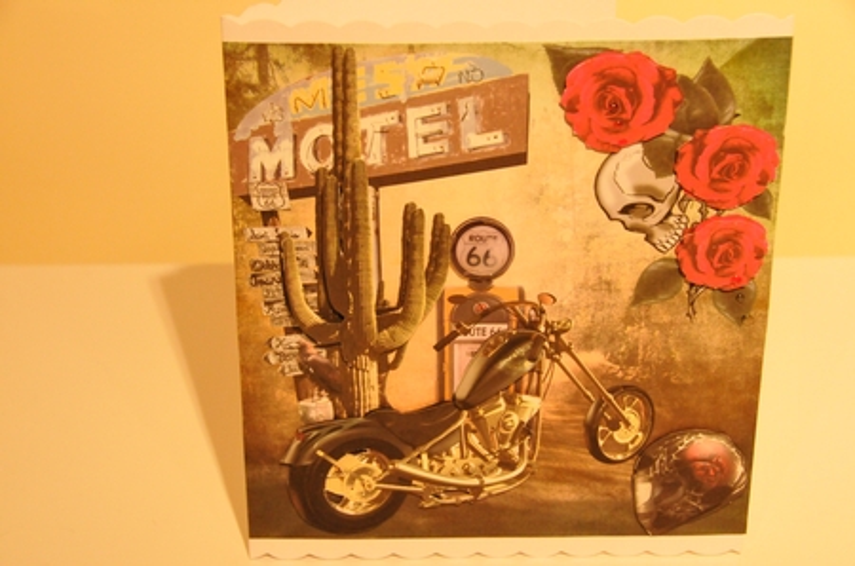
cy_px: 283
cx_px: 428
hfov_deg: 22.7
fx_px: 2133
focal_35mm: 90
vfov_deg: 15.1
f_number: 10
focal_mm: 60
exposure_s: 1/30
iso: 3200
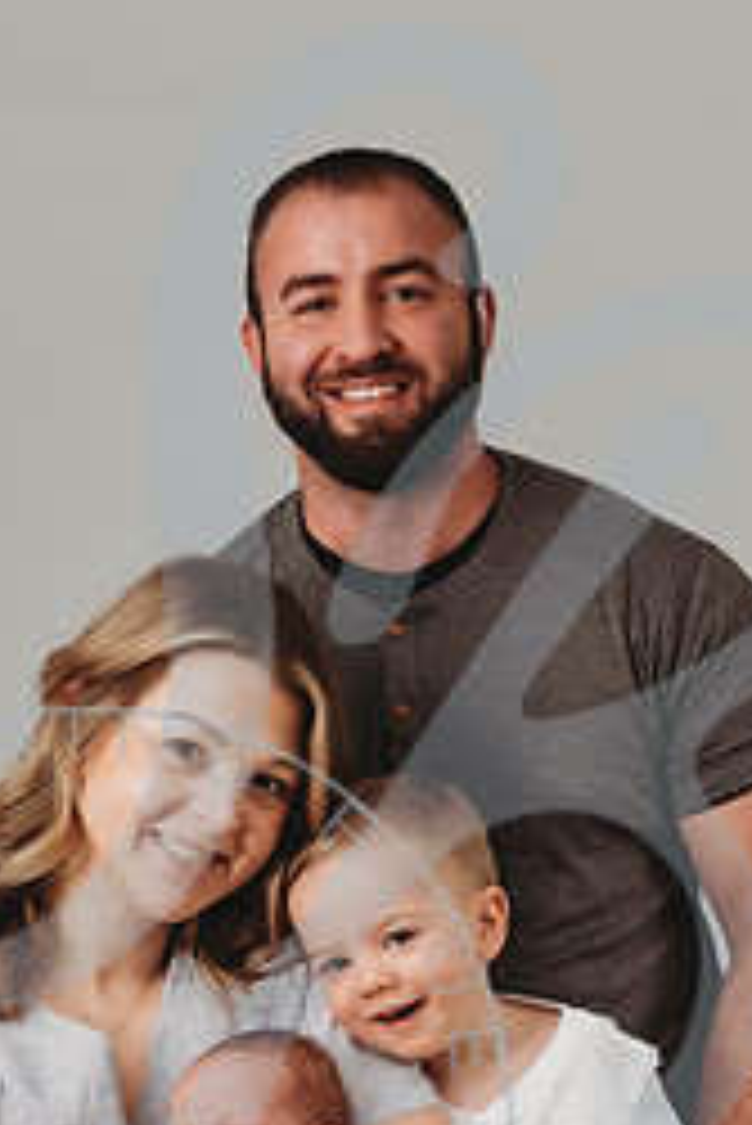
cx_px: 297
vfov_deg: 22.5
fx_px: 2816
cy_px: 783
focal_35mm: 90
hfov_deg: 15.2
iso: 100
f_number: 2.8
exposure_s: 1/125
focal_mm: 50
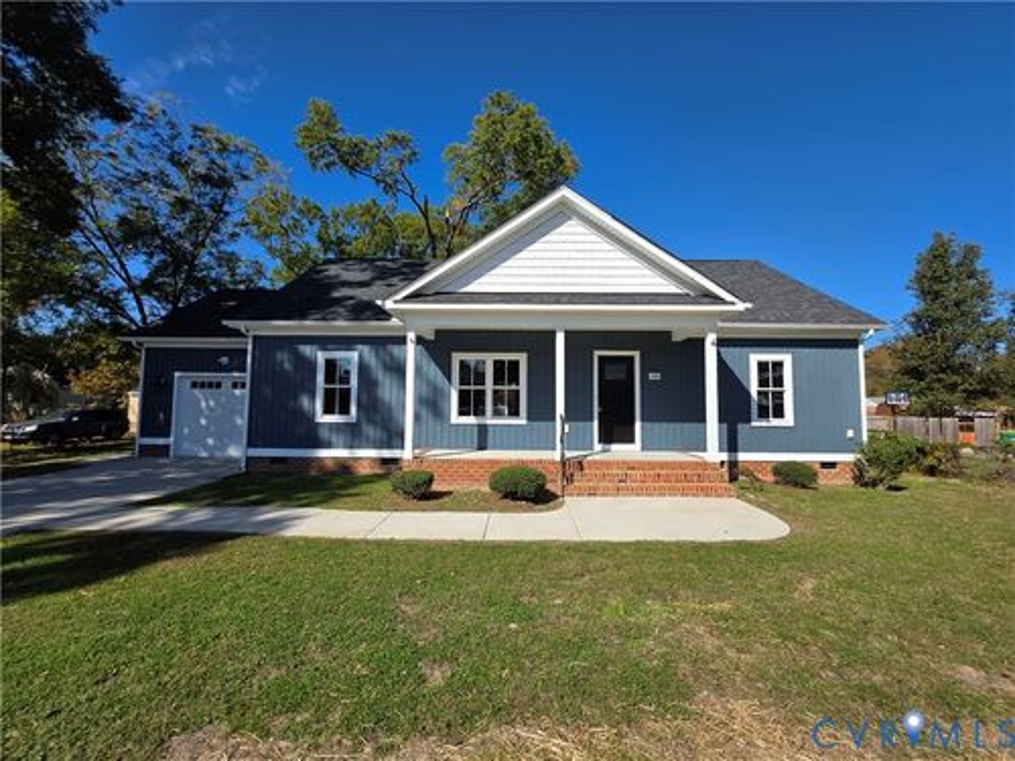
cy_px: 380
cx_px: 508
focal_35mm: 13
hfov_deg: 106.2
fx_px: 381
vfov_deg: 89.9
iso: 40
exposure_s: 1/2289
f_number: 1.9
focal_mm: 2.2
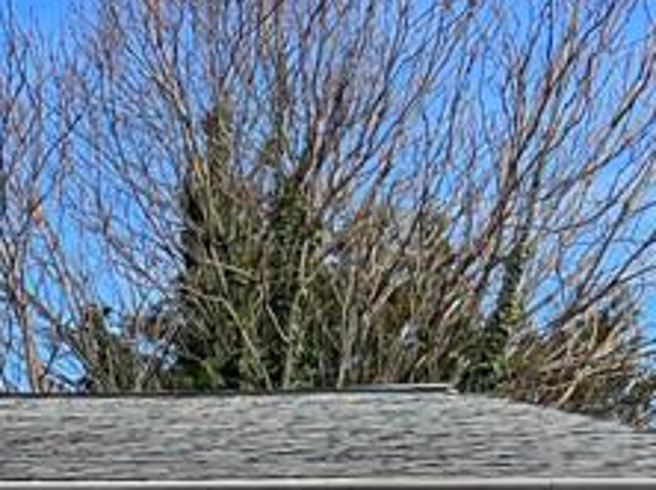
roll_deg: +0.1
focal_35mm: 150
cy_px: 1116
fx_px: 2840
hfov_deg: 12.1
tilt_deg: +0.2
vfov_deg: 9.0
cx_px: -550
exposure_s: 1/2513
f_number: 1.5
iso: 50
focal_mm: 5.7
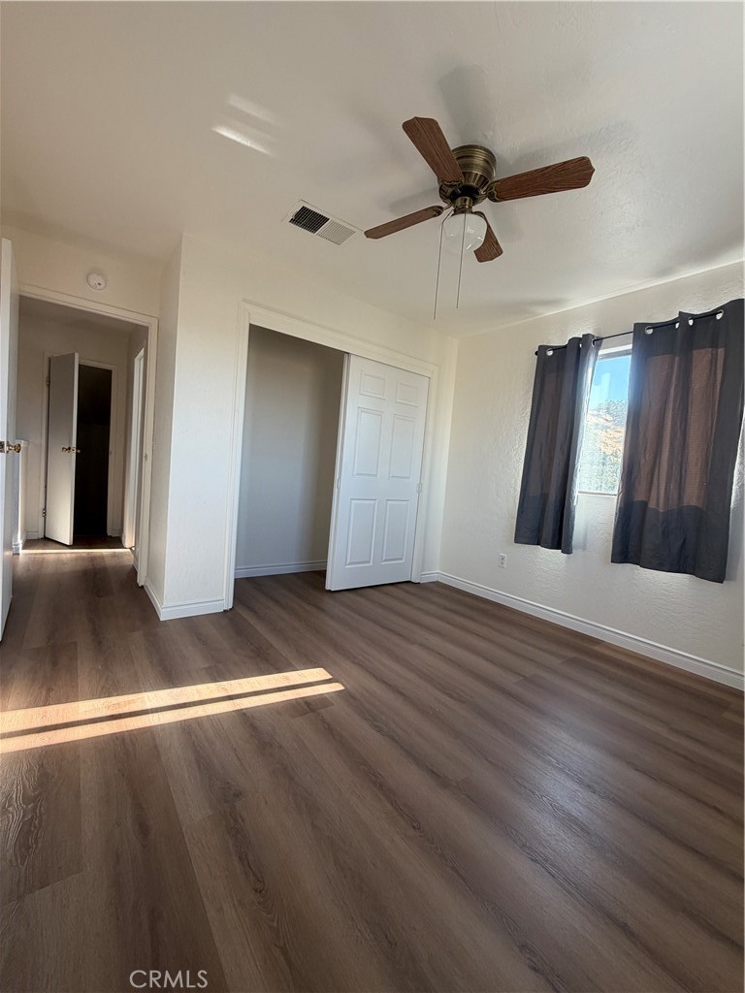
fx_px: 402
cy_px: 496
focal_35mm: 14
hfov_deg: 85.7
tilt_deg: -3.3
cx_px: 372
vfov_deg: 102.1
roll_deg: -4.3
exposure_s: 1/121
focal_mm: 2.22
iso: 100
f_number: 2.2
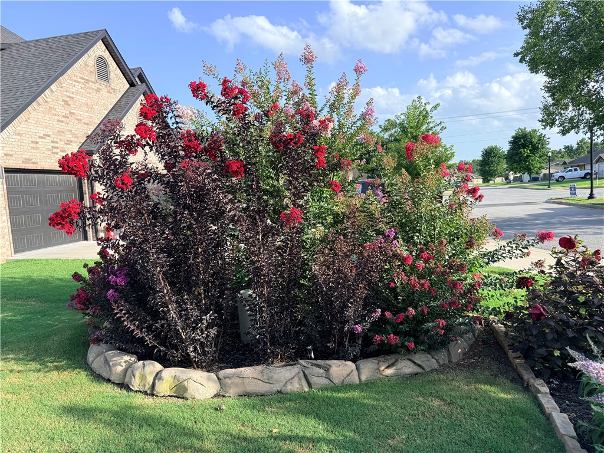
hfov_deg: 71.6
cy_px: 226
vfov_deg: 56.8
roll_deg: +2.6
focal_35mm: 24
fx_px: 419
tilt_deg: -5.4
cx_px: 302
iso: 80
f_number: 1.78
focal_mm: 6.76
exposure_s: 1/1522
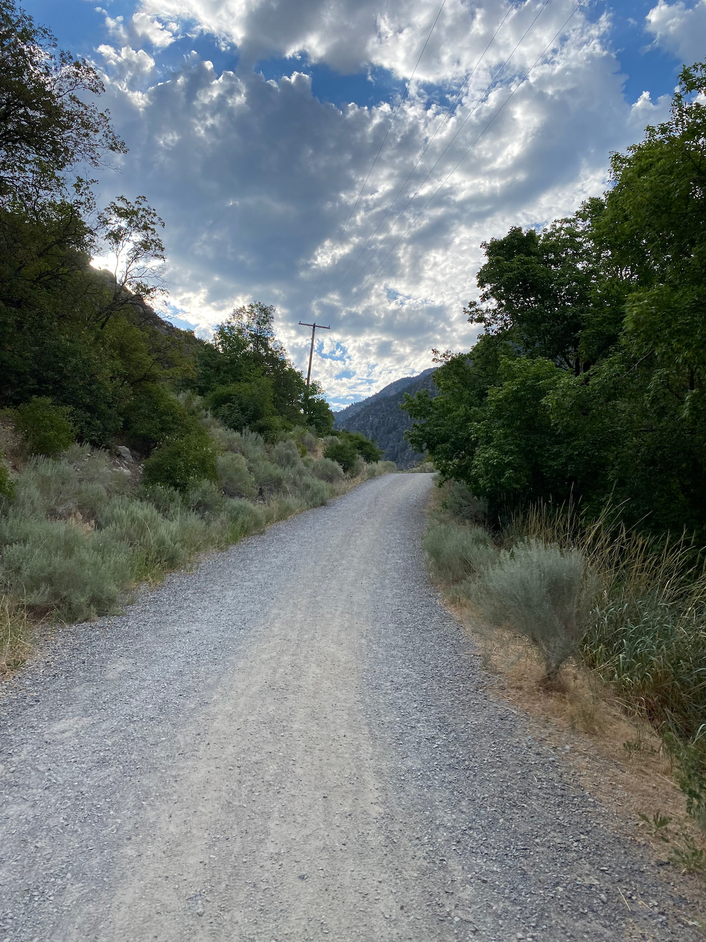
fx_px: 707
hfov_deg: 53.1
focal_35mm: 26
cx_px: 353
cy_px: 471
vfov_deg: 67.3
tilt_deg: +8.7
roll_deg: -7.6
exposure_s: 1/2358
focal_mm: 4.25
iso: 32
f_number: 1.8
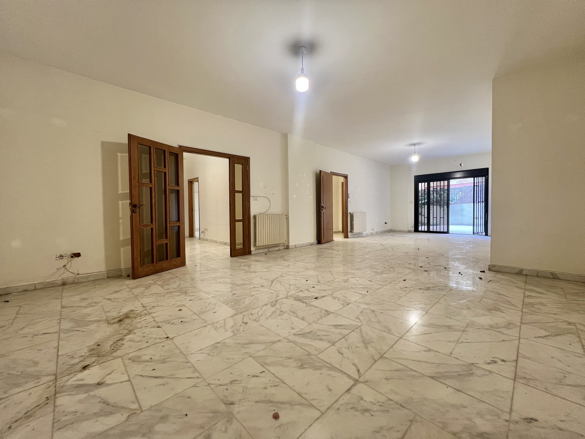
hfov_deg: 106.2
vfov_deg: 89.9
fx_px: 220
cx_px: 292
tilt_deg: -2.9
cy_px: 220
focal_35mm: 13
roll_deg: +0.3
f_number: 1.8
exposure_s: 1/99
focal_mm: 1.57
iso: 125
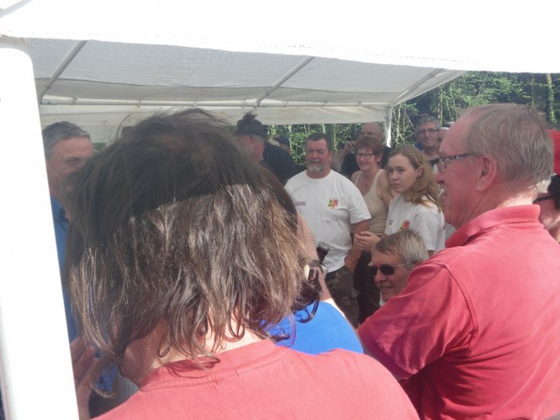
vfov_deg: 34.3
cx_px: 280
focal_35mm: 42
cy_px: 210
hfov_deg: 44.8
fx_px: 679
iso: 64
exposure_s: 1/160
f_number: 5
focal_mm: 7.5
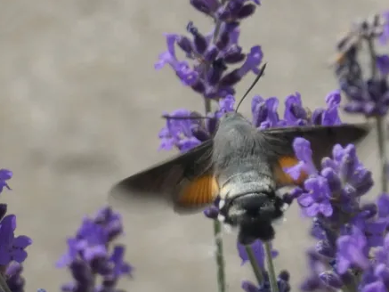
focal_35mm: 318
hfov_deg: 6.2
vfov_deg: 4.7
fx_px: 3575
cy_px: 182
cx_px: 262
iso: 80
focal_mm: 38.9
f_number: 5.5
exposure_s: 1/400
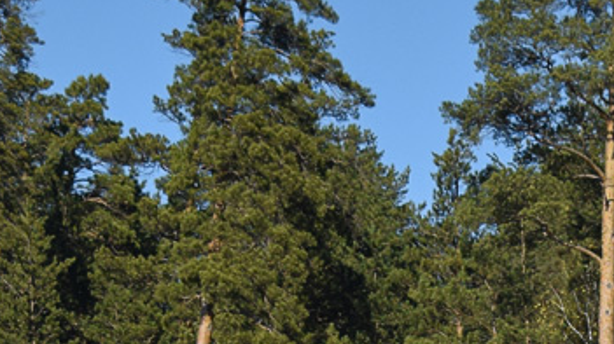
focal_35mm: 258
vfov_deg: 4.7
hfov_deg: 8.4
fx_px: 4198
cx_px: 479
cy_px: 526
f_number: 7.1
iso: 200
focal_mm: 48
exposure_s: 1/1600
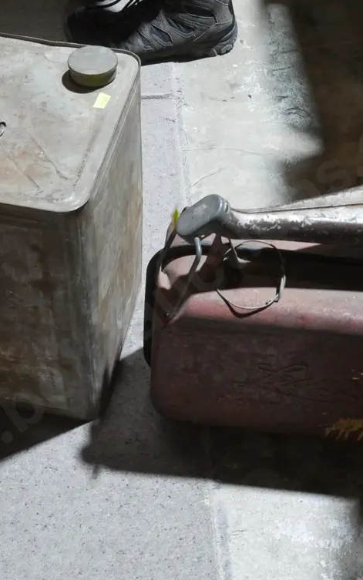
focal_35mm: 49
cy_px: 292
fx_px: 775
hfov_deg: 26.4
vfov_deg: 41.0
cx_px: 180
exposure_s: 1/60
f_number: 7.1
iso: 3200
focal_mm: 17
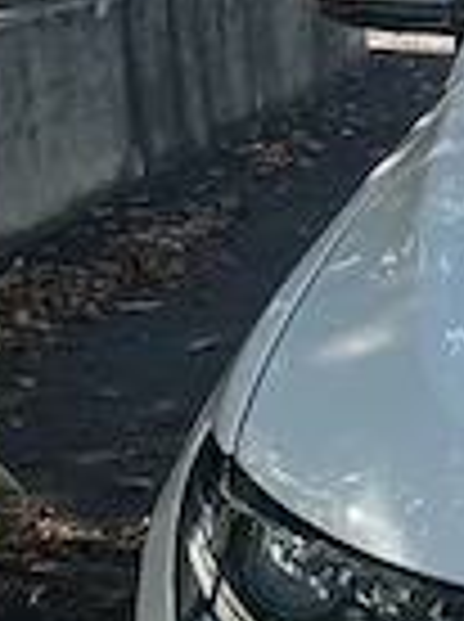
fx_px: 2707
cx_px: 1284
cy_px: 140
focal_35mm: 151
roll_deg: +0.3
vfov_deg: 13.0
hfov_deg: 8.5
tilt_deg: -10.5
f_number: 1.6
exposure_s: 1/2101
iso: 50
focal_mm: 5.1
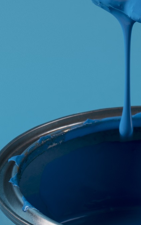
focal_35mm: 157
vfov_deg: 13.1
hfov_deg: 8.3
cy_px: -7
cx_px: 110
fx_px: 966
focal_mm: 35
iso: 100
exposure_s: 1/100
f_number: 16
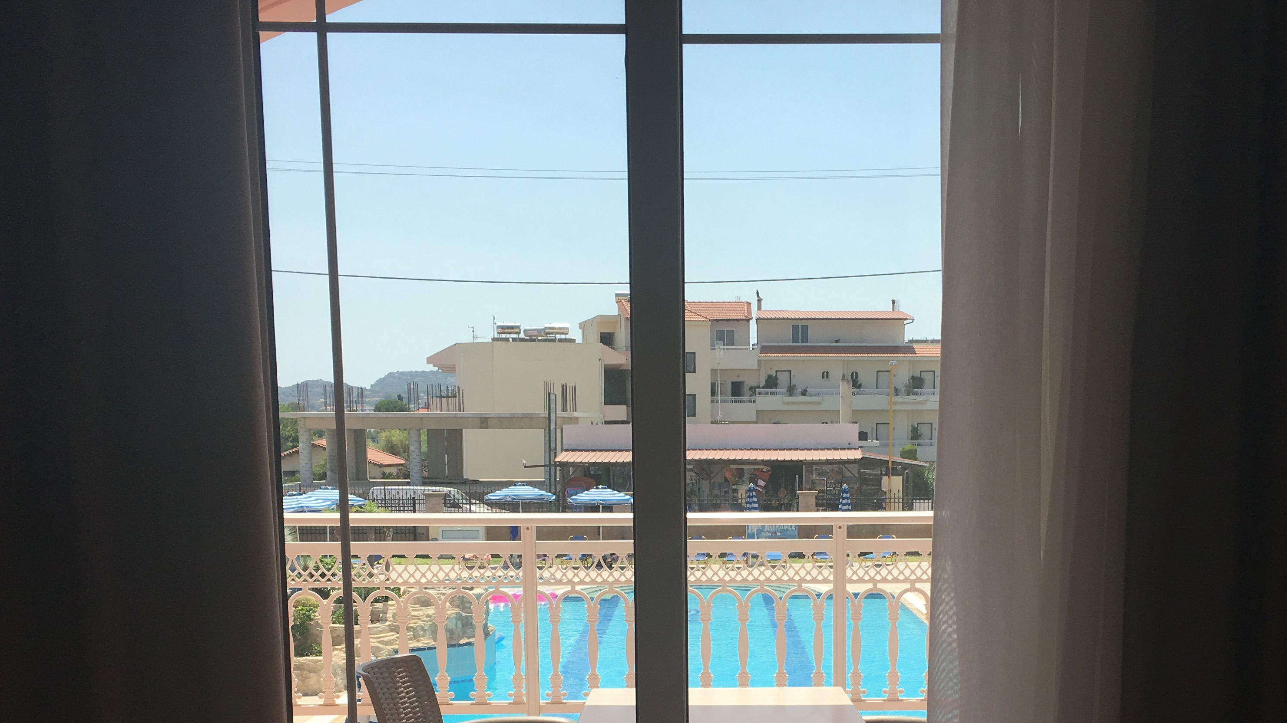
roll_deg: -0.6
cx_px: 755
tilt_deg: -6.5
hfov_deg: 47.2
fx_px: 1467
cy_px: 638
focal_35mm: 43
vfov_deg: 26.8
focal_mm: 4.15
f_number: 2.2
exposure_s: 1/1282
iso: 25
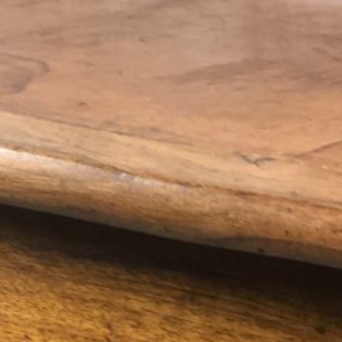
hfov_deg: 9.1
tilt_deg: -24.7
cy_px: 562
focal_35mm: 187
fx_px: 2090
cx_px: 499
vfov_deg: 9.0
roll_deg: -0.5
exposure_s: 1/20
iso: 160
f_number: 2.4
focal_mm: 6
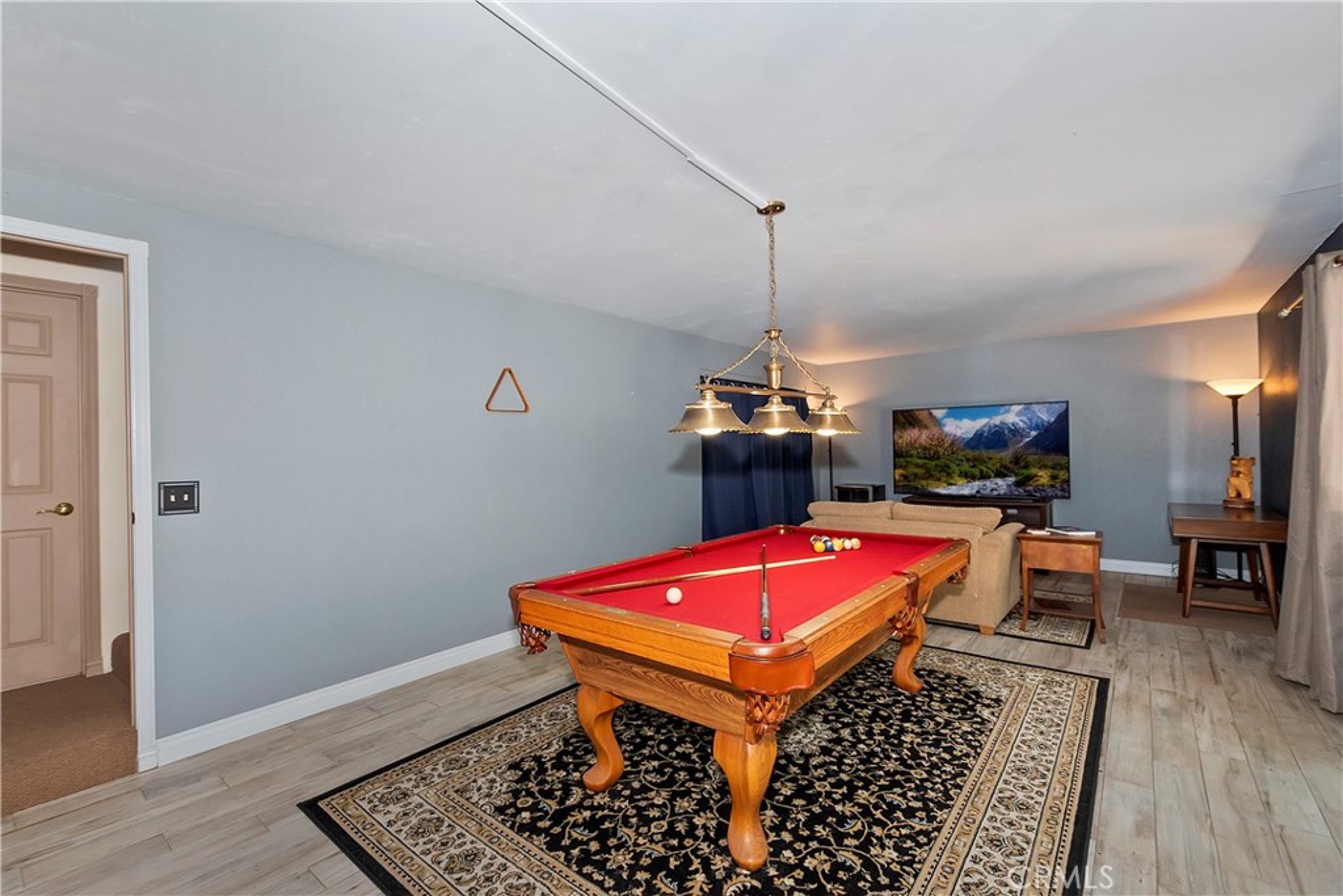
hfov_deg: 100.4
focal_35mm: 15
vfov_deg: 77.3
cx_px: 672
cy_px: 448
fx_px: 560
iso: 400
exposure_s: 1/30
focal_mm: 10
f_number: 8
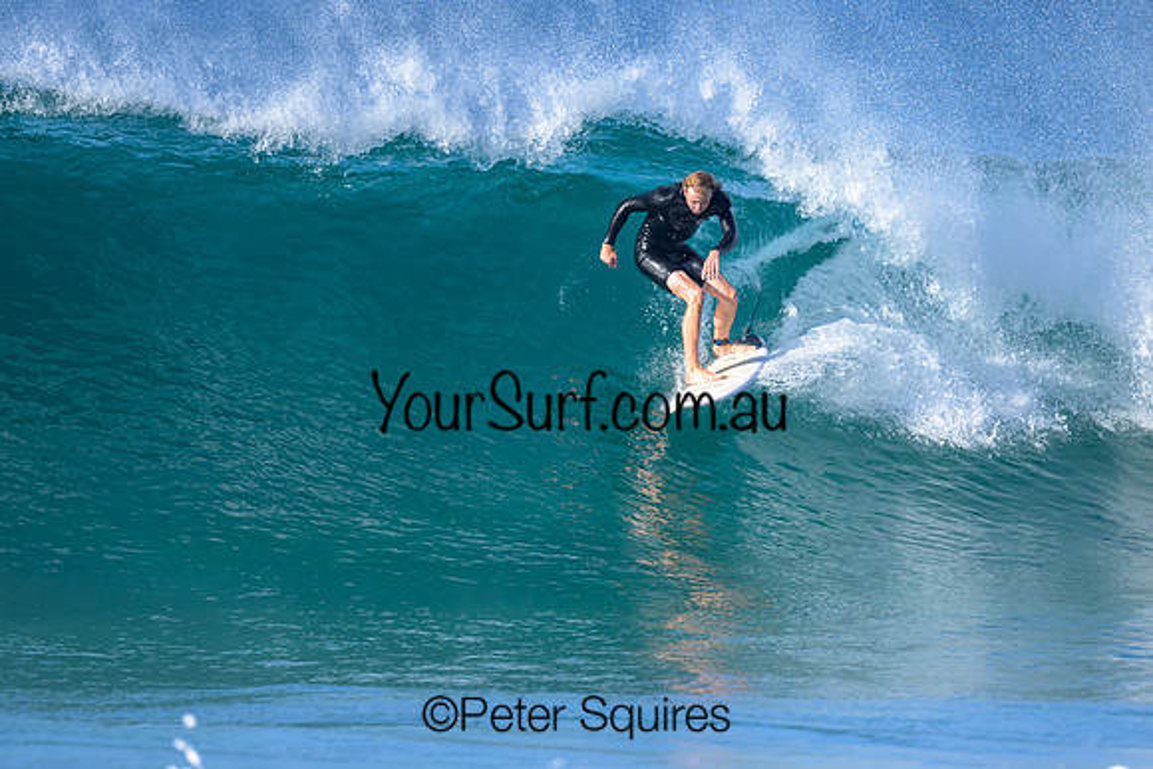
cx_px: 577
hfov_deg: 2.6
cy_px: 384
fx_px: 25640
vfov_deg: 1.7
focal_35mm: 800
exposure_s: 1/2000
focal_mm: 800
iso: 640
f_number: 6.3
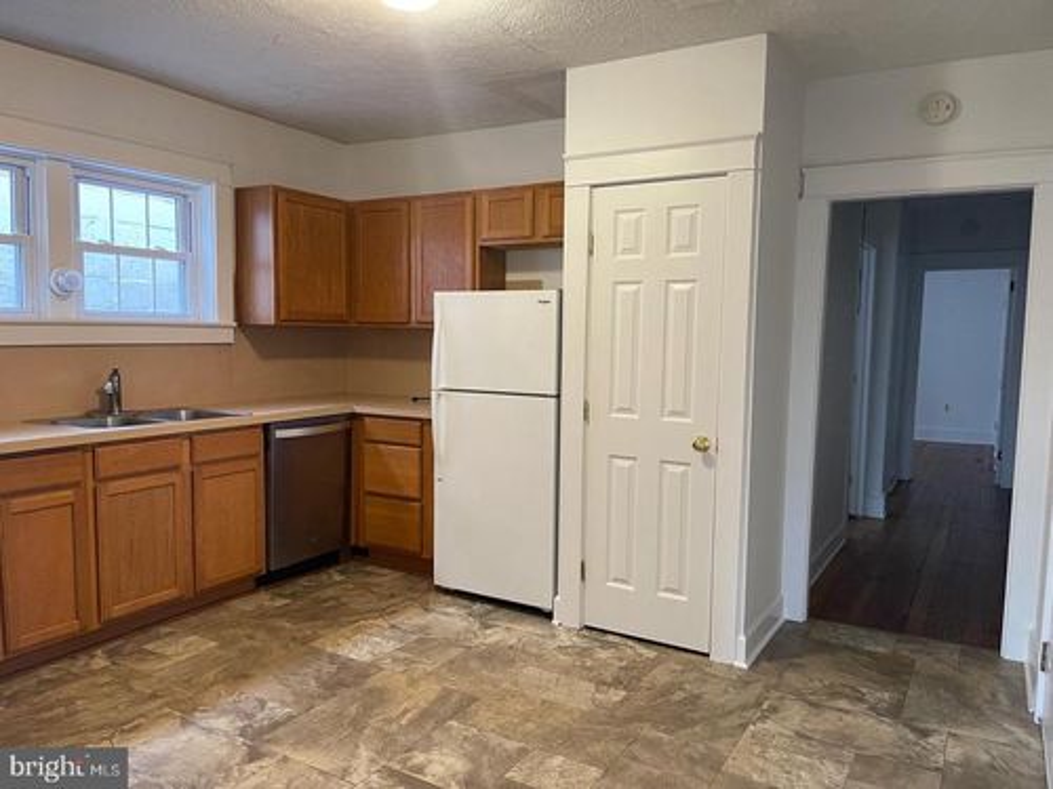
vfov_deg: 54.9
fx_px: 760
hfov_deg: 69.4
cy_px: 394
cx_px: 526
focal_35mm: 25
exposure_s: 1/60
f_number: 1.6
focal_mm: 5.1
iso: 320
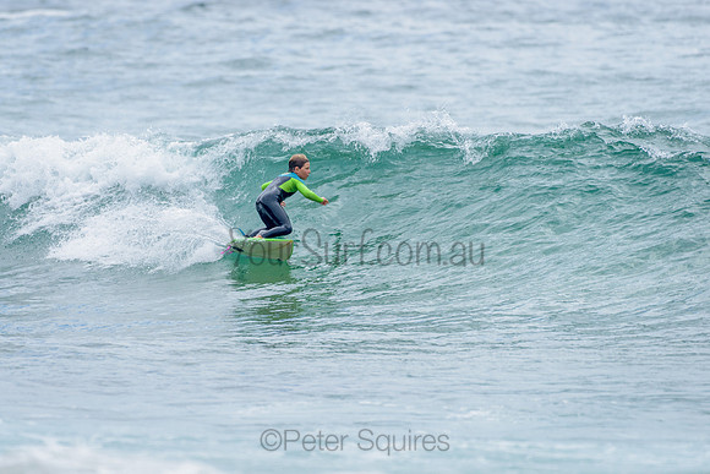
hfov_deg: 3.4
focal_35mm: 613
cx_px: 275
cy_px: 224
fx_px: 12094
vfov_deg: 2.2
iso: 280
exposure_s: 1/2000
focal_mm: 500
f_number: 5.6
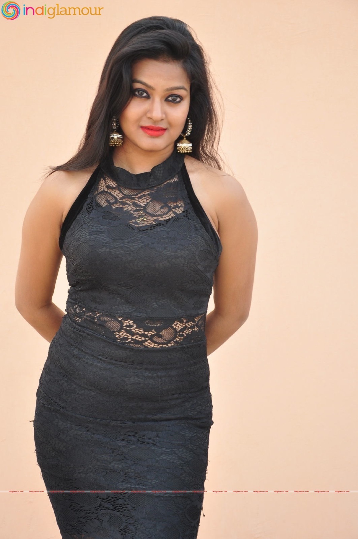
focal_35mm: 78
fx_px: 1167
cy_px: 270
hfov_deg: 17.4
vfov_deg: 26.0
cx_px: 179
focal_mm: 52
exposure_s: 1/125
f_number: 6.3
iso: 400
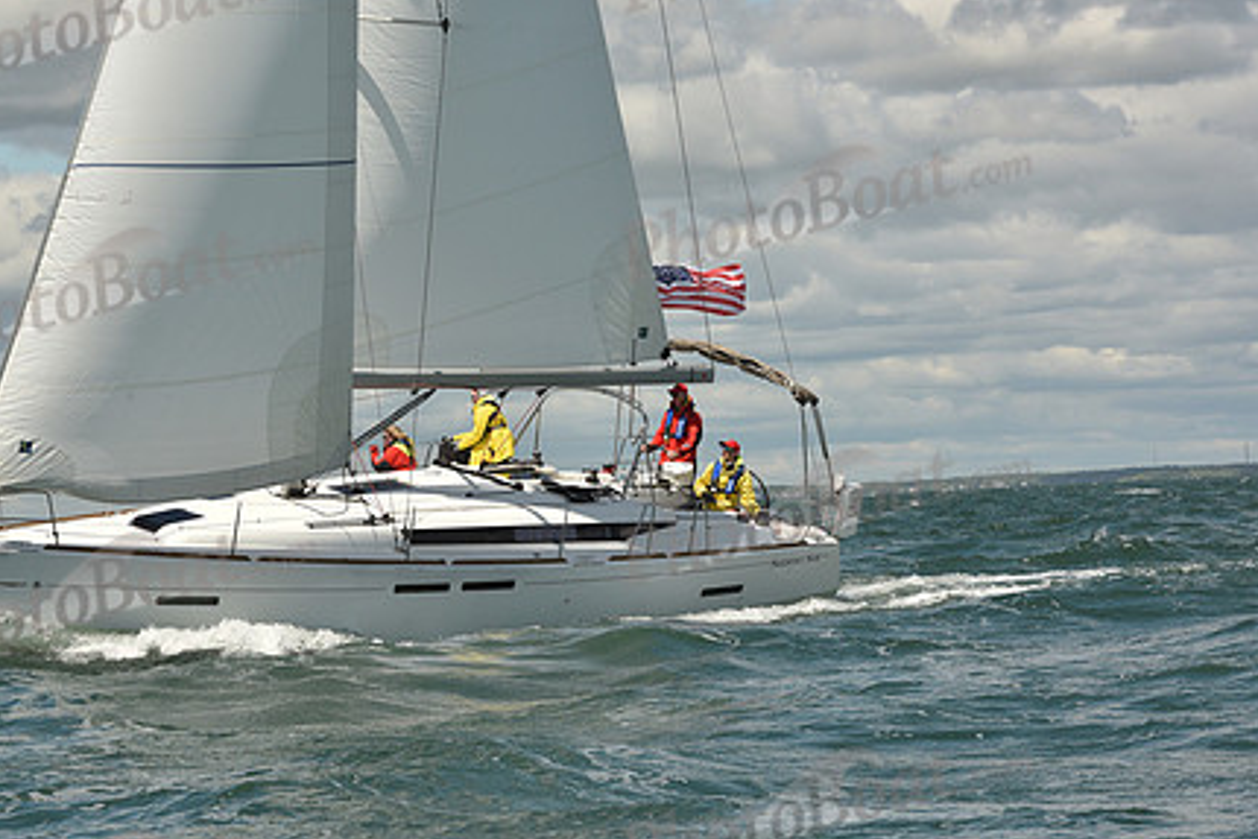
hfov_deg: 13.6
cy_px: 399
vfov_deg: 9.1
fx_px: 5278
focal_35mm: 151
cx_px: 471
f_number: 13
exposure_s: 1/800
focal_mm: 112
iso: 320
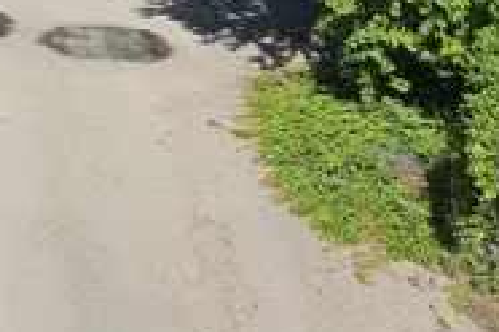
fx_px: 1428
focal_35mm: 103
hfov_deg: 15.5
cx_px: -515
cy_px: -241
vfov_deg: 12.3
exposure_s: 1/2060
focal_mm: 5.4
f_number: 1.8
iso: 25
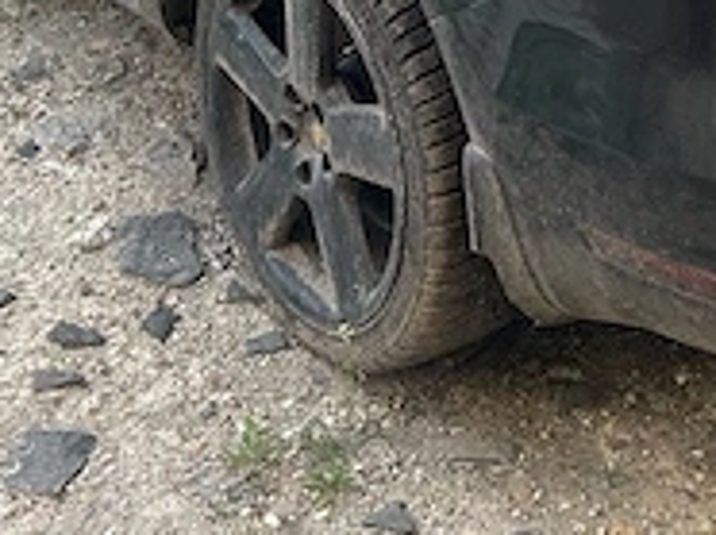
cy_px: -246
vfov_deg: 16.2
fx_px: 1735
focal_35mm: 84
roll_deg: -1.1
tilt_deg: -17.3
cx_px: 597
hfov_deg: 22.9
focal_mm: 5.7
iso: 125
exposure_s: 1/68
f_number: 1.5
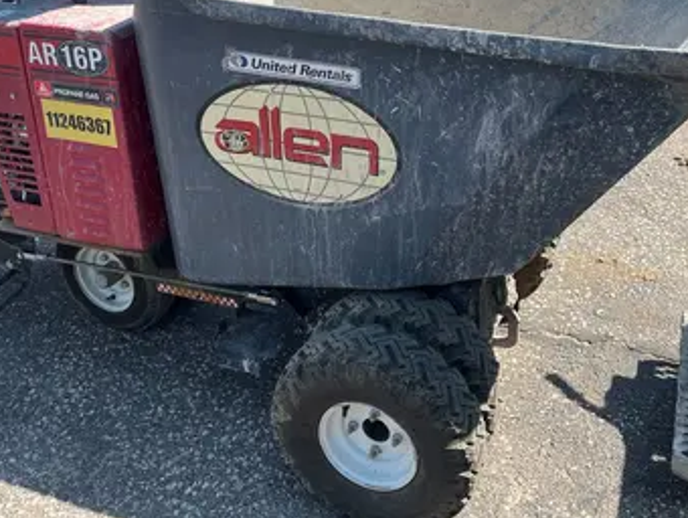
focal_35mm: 42
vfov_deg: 33.7
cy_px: 126
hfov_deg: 44.7
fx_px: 836
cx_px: 356
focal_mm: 5.1
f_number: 1.6
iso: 50
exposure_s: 1/2137
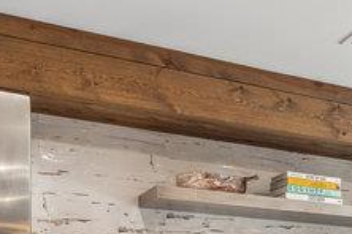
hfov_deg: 24.8
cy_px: 334
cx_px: 446
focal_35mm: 72
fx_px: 704
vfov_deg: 17.3
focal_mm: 16
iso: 640
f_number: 5
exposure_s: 1/80
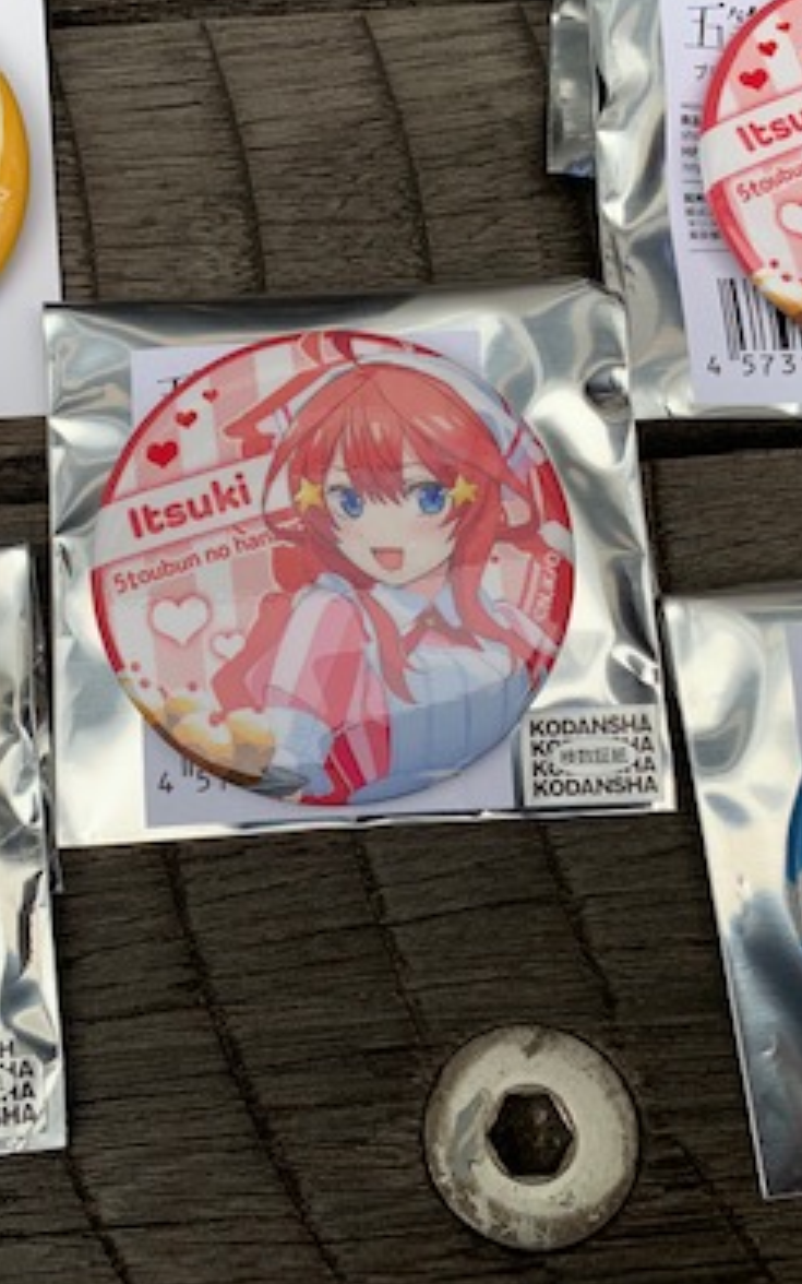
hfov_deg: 28.5
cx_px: 311
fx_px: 1574
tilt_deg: -72.2
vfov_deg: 44.3
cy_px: 586
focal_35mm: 45
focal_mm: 4.25
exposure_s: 1/184
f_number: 1.8
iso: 25
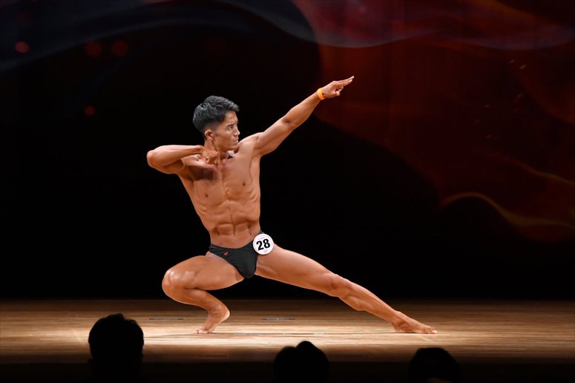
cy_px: 192
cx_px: 288
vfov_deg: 5.4
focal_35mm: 255
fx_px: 4071
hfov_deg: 8.1
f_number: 5.6
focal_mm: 170
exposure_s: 1/400
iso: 3200
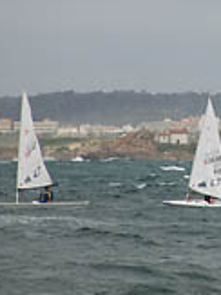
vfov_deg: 2.3
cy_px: -5
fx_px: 7467
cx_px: 471
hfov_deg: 1.7
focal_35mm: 876
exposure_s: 1/800
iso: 200
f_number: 7.1
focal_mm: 170
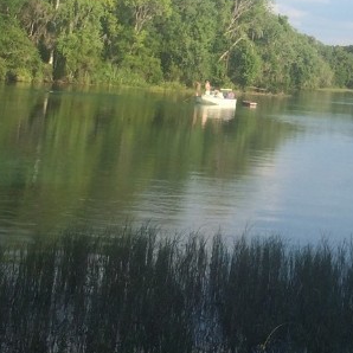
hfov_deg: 18.5
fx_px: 1050
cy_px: -37
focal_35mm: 91
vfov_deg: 18.4
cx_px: 370
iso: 32
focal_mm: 4.12
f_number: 2.2
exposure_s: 1/1282
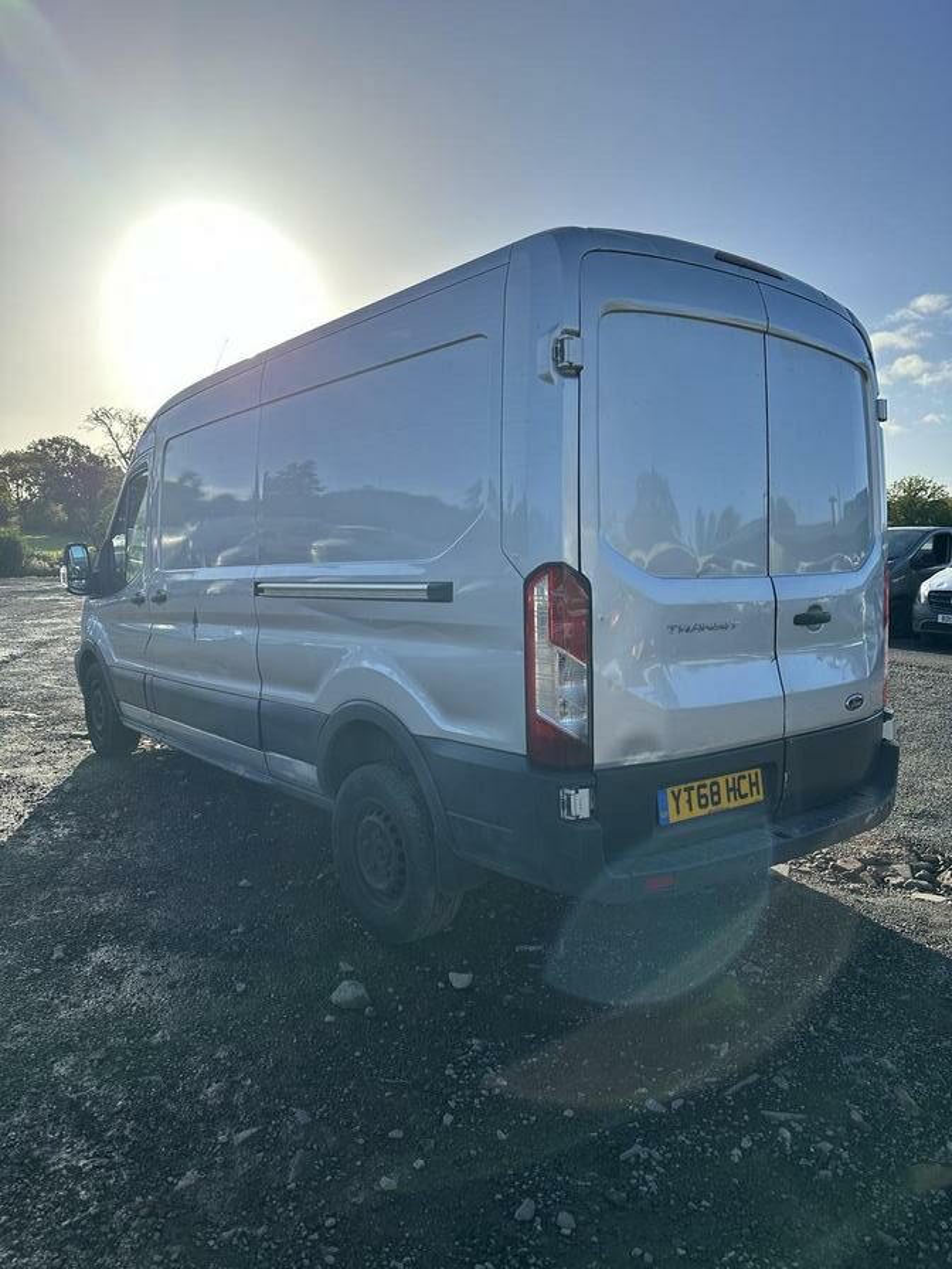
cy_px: 634
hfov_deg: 56.8
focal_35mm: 24
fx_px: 880
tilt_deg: -5.1
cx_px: 476
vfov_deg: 71.6
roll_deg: -0.3
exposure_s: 1/3861
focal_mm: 6.86
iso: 80
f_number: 1.78
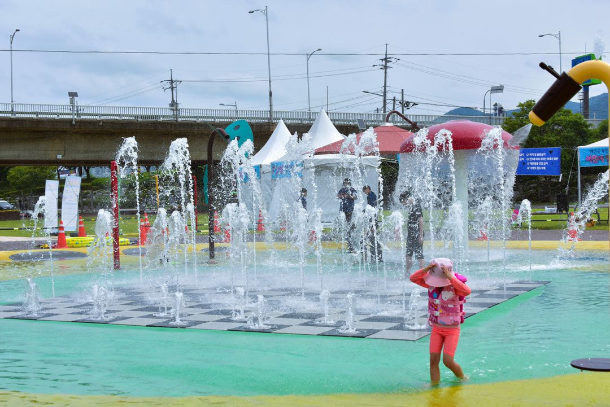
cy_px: 204
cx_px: 305
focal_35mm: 55
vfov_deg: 24.6
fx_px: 932
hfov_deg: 36.2
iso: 320
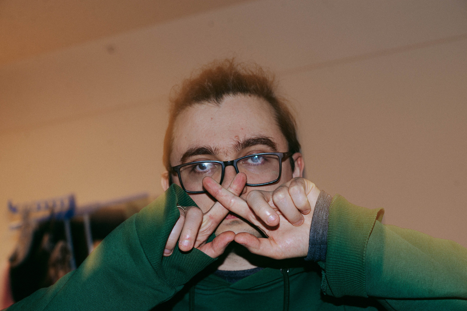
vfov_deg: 27.0
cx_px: 234
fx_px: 649
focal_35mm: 50
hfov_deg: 39.6
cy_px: 156
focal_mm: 50
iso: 125
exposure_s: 1/15
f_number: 5
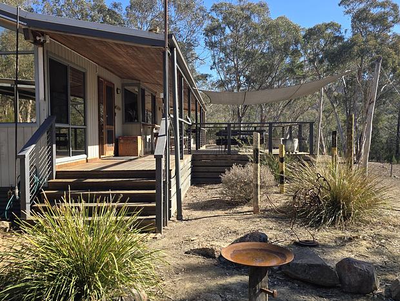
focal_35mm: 23
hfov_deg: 73.8
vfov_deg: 59.0
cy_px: 150
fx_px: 266
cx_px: 200
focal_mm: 6.3
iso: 12
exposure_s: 1/373
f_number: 1.7
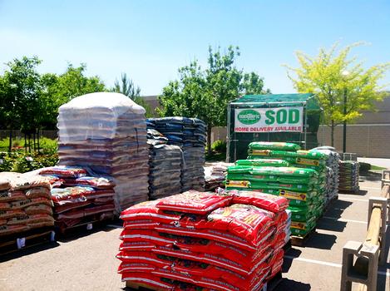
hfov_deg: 52.7
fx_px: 394
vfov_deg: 40.6
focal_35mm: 35
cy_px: 146
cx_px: 195
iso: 80
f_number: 2.8
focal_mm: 3.85
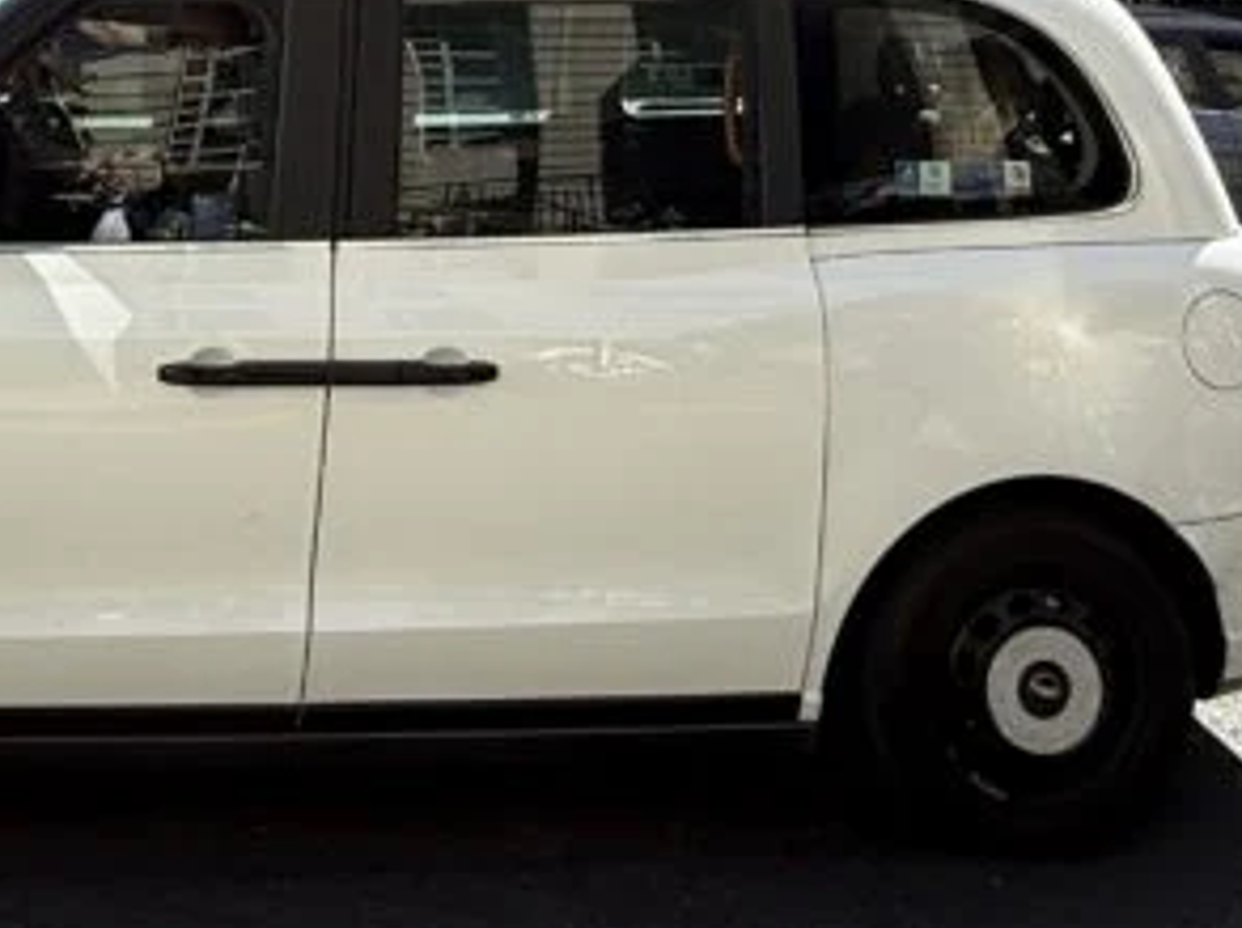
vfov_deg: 25.3
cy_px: -297
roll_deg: -1.7
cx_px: 301
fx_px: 1756
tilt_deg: +6.9
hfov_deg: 37.9
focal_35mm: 49
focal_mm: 2.22
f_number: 2.2
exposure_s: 1/809
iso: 64
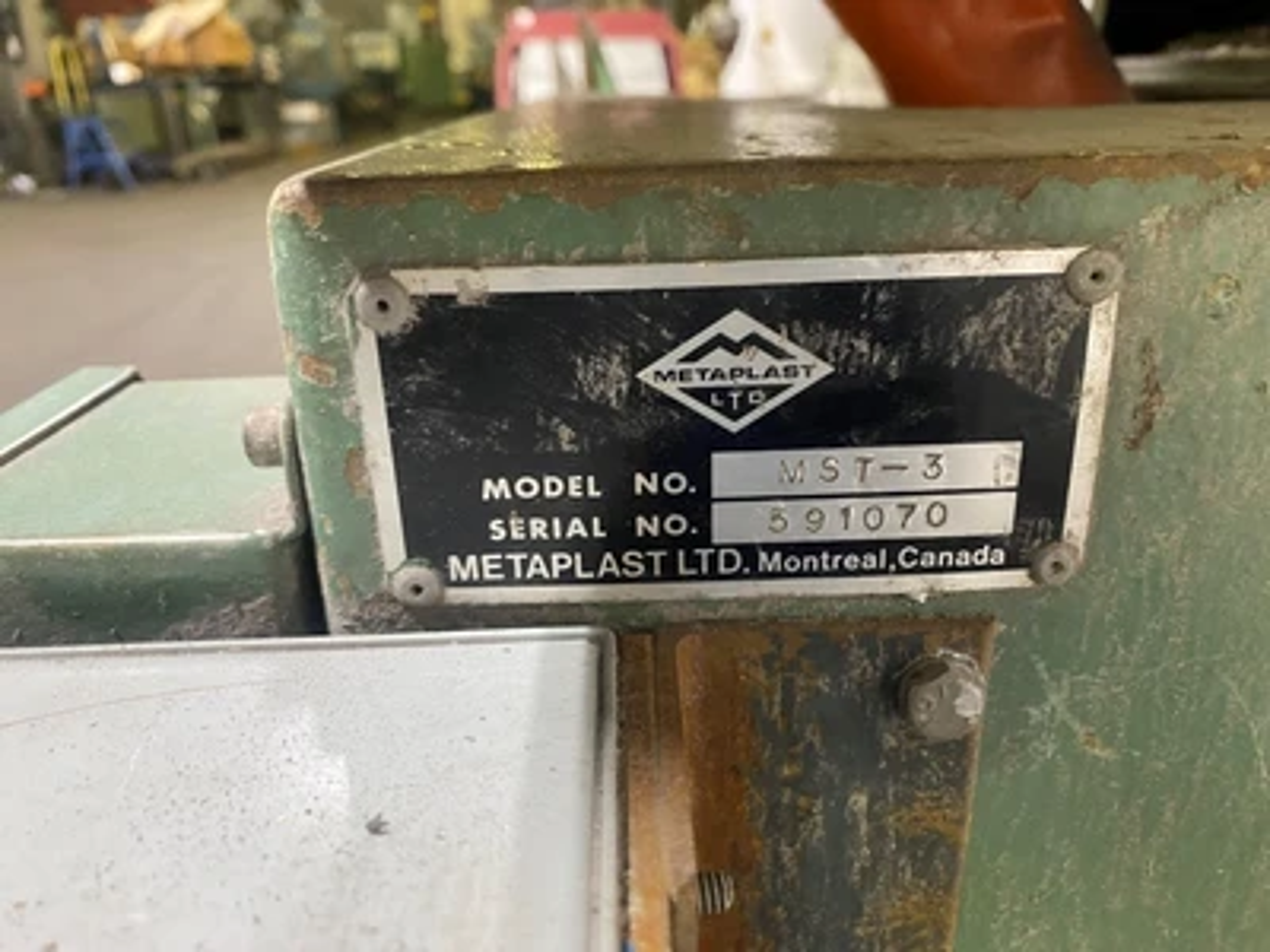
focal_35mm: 26
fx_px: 954
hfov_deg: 67.3
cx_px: 635
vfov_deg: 53.1
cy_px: 476
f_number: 1.8
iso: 320
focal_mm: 4.25
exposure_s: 1/60
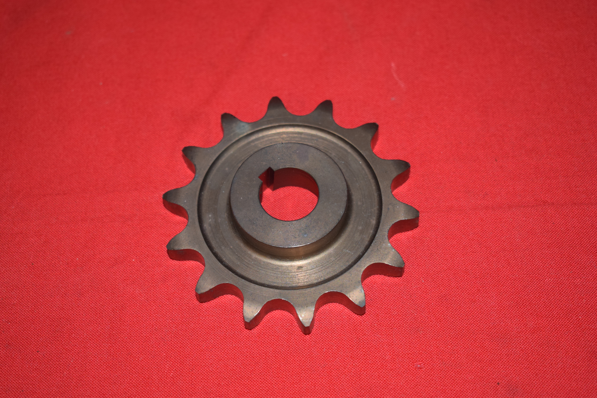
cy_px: 199
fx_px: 1120
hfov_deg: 29.9
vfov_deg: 20.2
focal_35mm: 68
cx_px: 298
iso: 640
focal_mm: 45
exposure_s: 1/160
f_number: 5
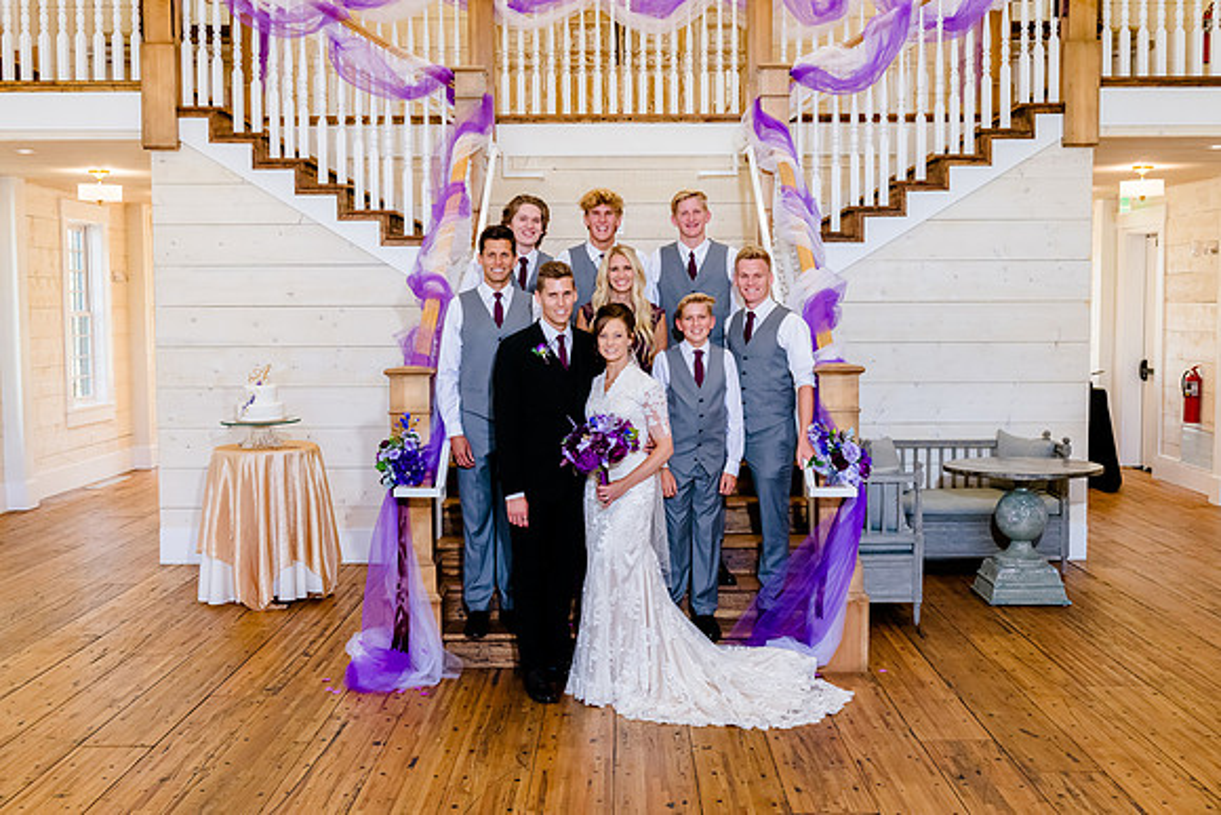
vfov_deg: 33.3
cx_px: 610
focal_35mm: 40
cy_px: 408
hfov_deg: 48.2
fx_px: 1364
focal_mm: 40
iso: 2500
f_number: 6.3
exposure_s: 1/200
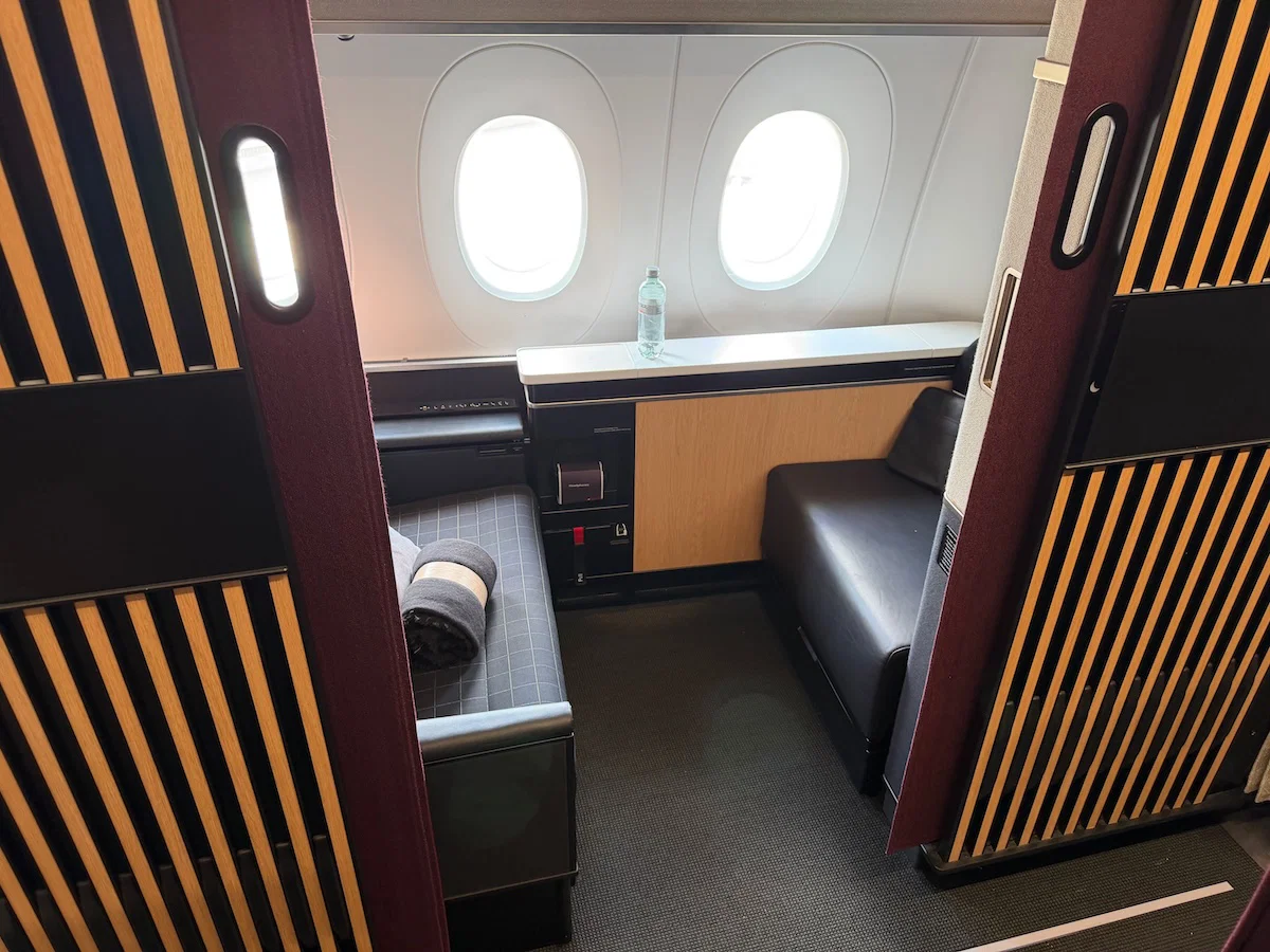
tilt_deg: -31.6
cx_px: 635
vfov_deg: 56.8
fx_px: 881
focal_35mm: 24
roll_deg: -0.6
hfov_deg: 71.6
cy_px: 476
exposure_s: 1/54
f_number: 1.78
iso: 200
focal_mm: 6.76
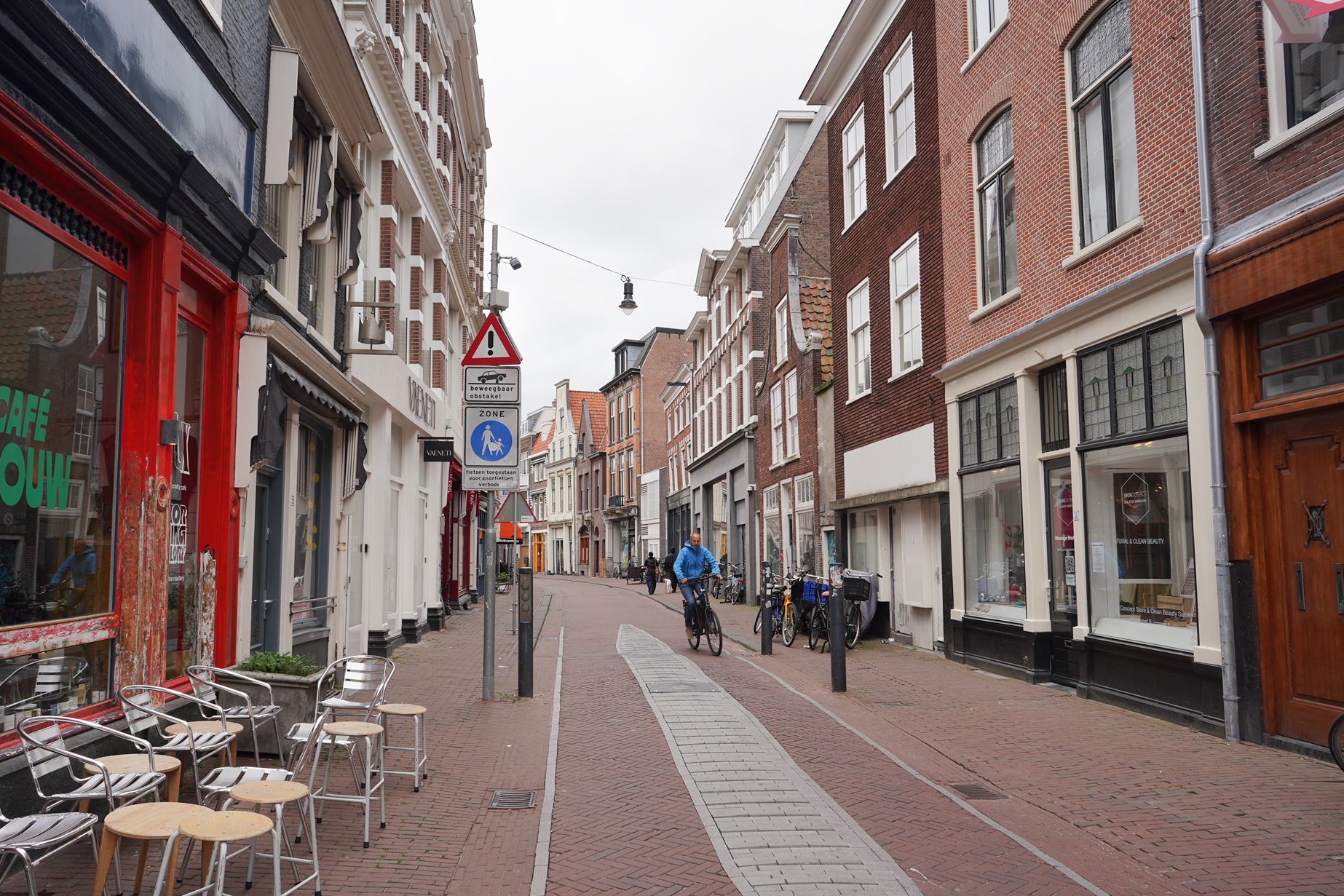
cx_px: 620
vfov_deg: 49.6
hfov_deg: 69.3
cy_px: 459
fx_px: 971
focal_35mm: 26
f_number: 8
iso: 100
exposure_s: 1/100
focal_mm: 24
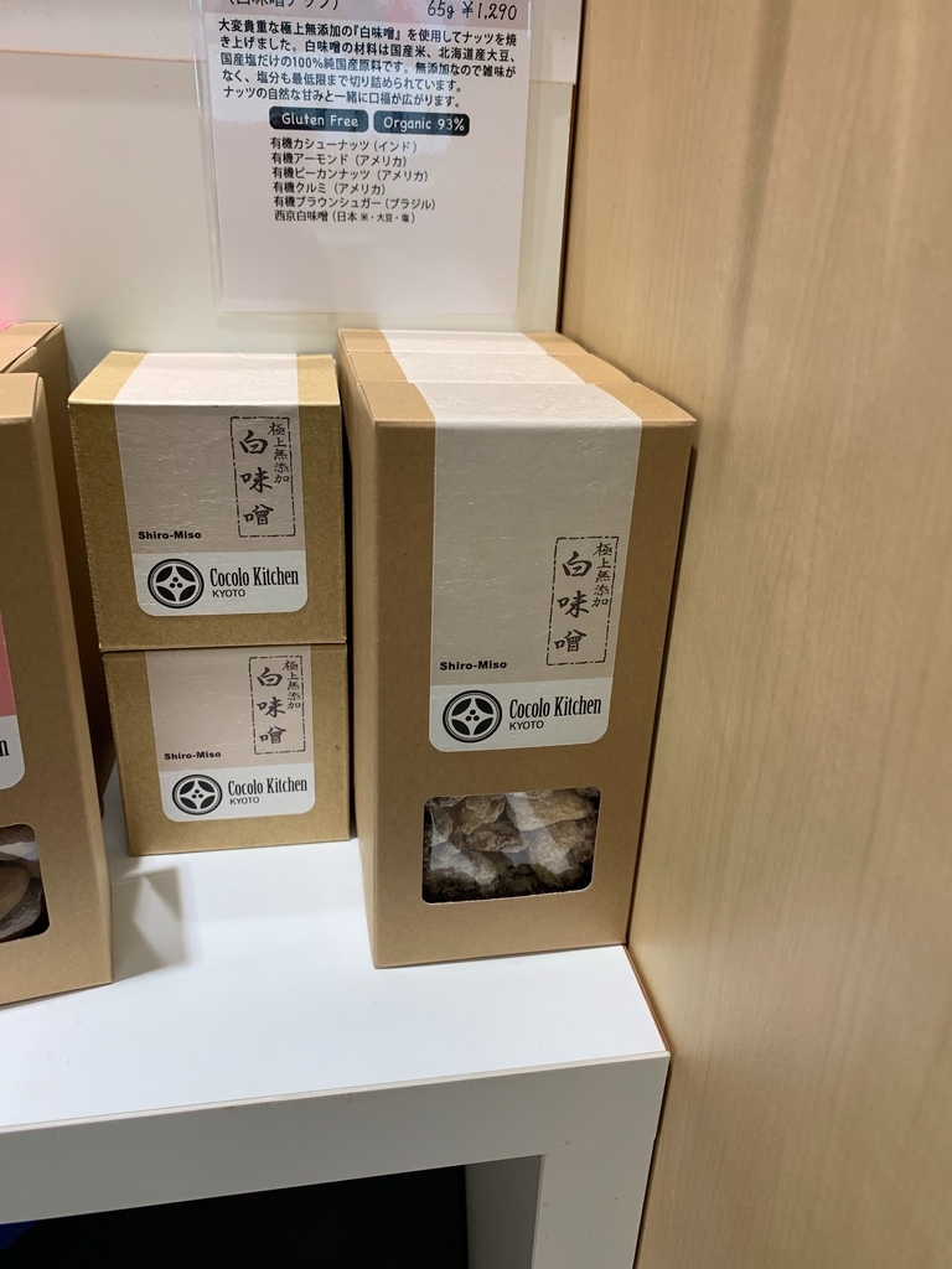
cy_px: 634
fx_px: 953
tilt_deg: -22.7
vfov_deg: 67.3
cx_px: 476
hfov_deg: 53.1
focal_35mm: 26
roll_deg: -3.7
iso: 64
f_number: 1.8
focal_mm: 4.25
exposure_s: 1/120
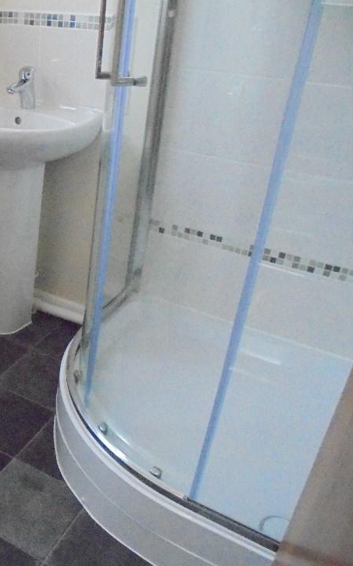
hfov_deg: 29.5
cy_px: 278
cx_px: -36
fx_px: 601
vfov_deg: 50.4
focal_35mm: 39
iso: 1600
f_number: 3.5
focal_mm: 4.6
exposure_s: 1/160
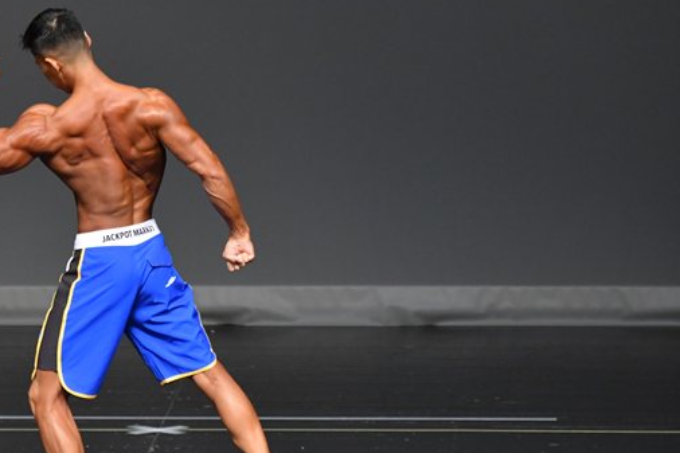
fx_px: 9101
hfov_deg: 4.3
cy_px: 270
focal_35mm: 482
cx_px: 169
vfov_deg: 2.9
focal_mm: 210
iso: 2500
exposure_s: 1/400
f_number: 5.6
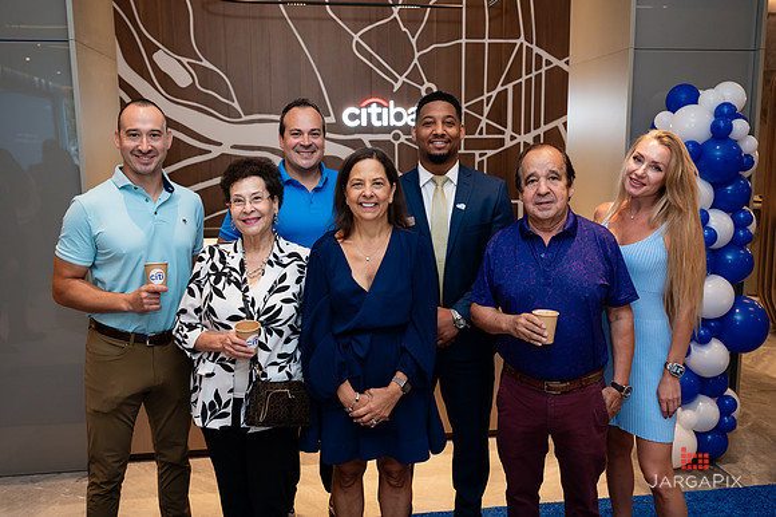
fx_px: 694
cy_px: 258
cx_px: 388
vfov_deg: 40.8
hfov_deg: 58.4
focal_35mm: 32
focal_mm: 32
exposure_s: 1/160
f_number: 4
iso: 640
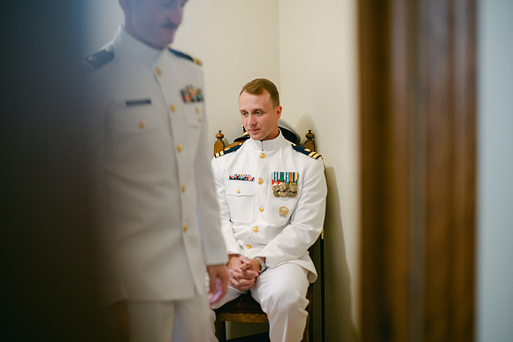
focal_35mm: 60
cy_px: 171
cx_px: 256
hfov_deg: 33.4
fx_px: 855
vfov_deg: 22.6
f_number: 2
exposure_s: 1/125
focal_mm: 58
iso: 720
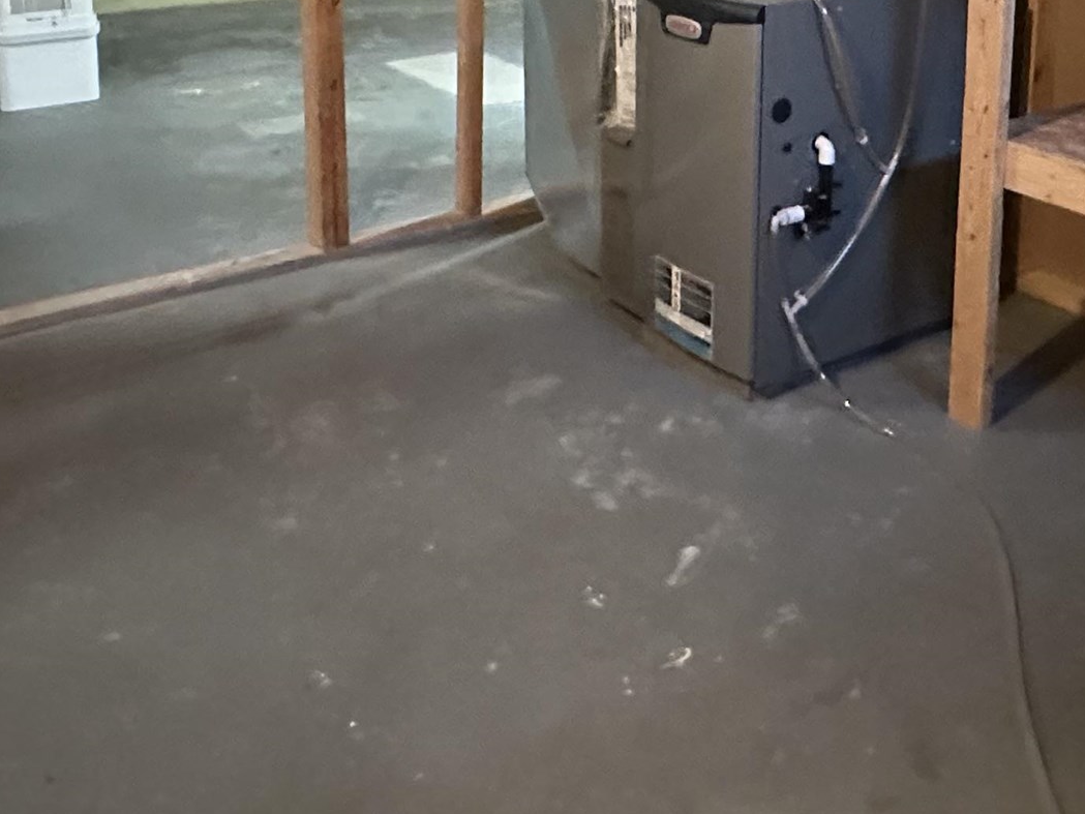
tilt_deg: -8.4
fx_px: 1285
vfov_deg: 32.0
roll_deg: -1.3
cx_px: 744
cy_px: -26
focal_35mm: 41
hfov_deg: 44.9
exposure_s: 1/30
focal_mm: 2.22
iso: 1600
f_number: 2.2
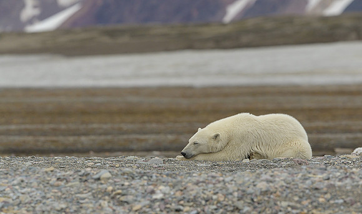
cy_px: 121
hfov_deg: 4.1
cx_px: 181
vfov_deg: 2.4
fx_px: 5029
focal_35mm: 517
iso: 1600
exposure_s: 1/2000
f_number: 7.1
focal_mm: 500
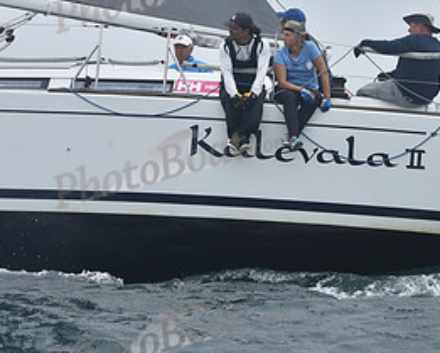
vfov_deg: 10.5
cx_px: 379
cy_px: 53
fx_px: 1902
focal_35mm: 146
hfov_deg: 13.1
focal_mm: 70
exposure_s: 1/800
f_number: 10
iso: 250
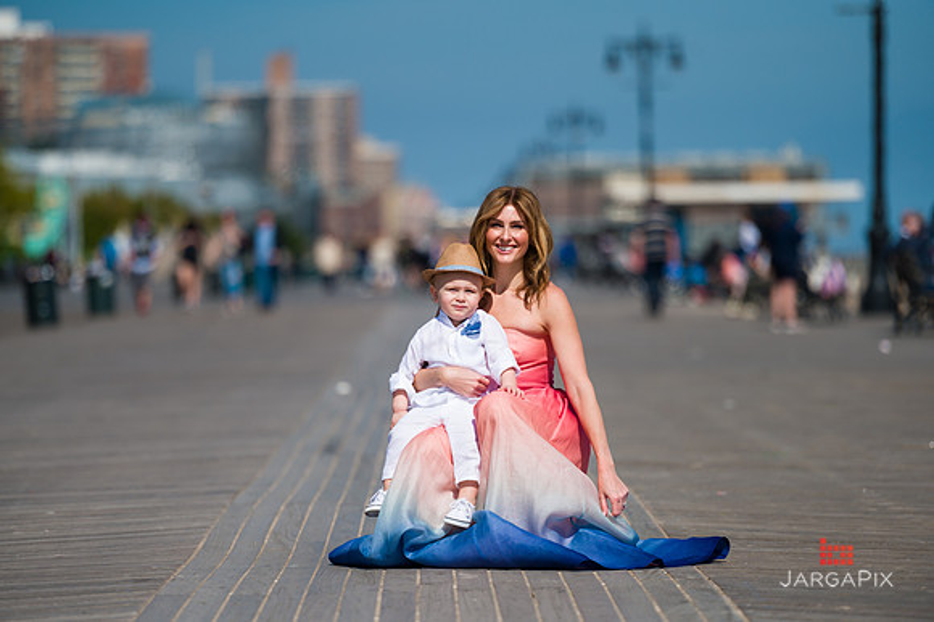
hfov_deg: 10.3
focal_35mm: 200
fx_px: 5186
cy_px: 311
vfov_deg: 6.9
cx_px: 467
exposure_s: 1/8000
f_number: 3.2
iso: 200
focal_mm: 200
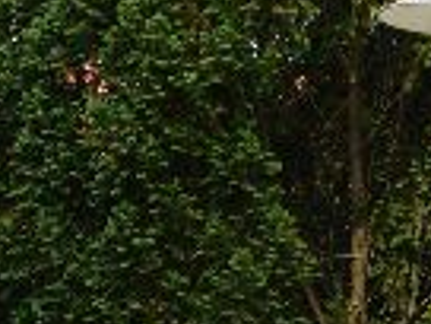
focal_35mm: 263
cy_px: 743
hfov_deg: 7.4
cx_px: -187
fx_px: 3275
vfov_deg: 5.5
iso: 400
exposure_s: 1/160
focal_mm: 28
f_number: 7.1
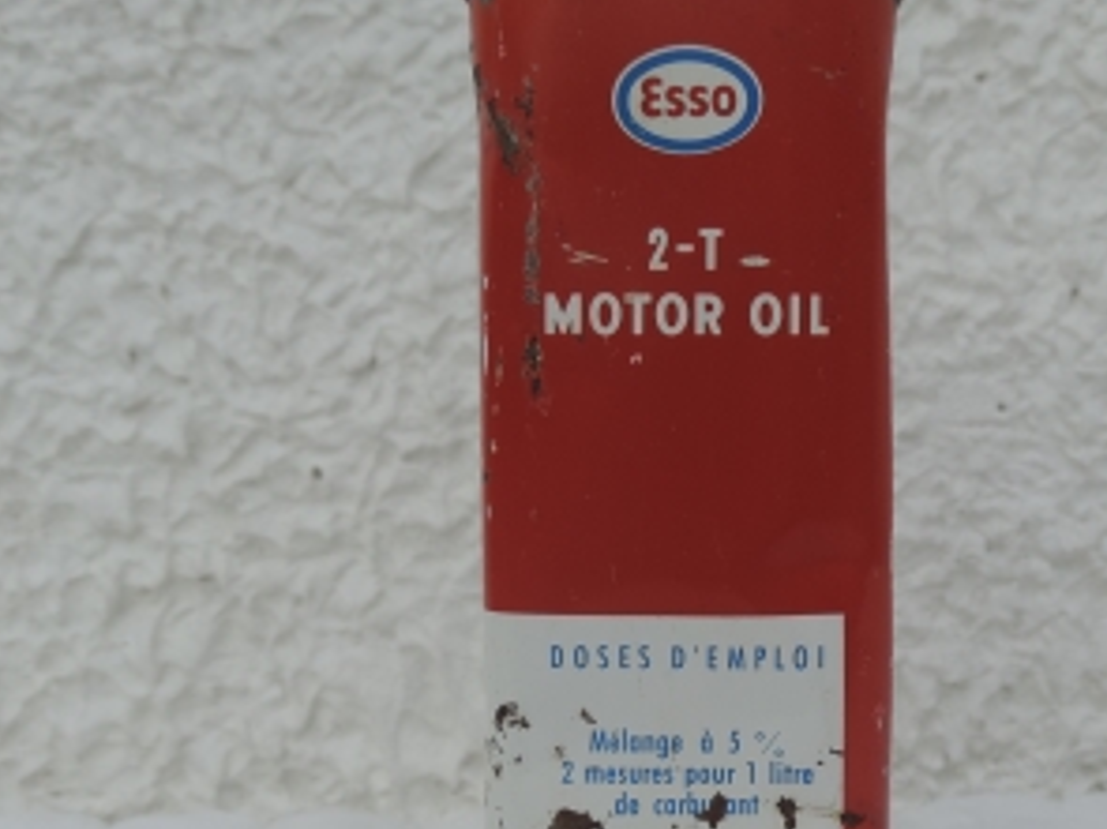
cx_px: 683
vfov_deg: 23.8
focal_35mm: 61
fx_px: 1950
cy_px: 600
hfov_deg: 31.6
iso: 80
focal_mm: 5.3
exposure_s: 1/400
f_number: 3.1
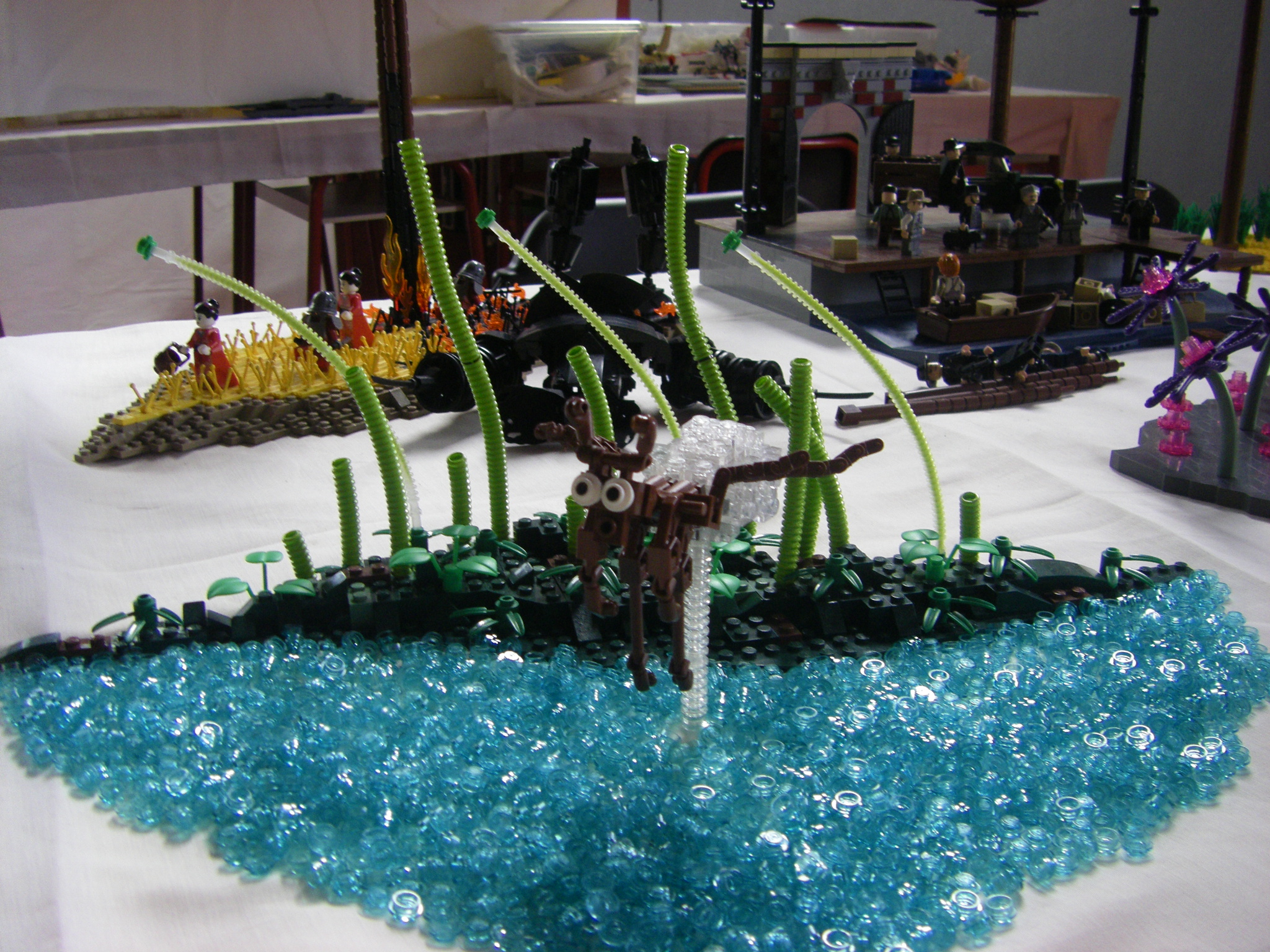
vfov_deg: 37.7
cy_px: 476
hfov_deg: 49.0
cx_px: 635
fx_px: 1394
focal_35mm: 38
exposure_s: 1/50
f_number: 3.5
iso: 200
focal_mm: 6.3
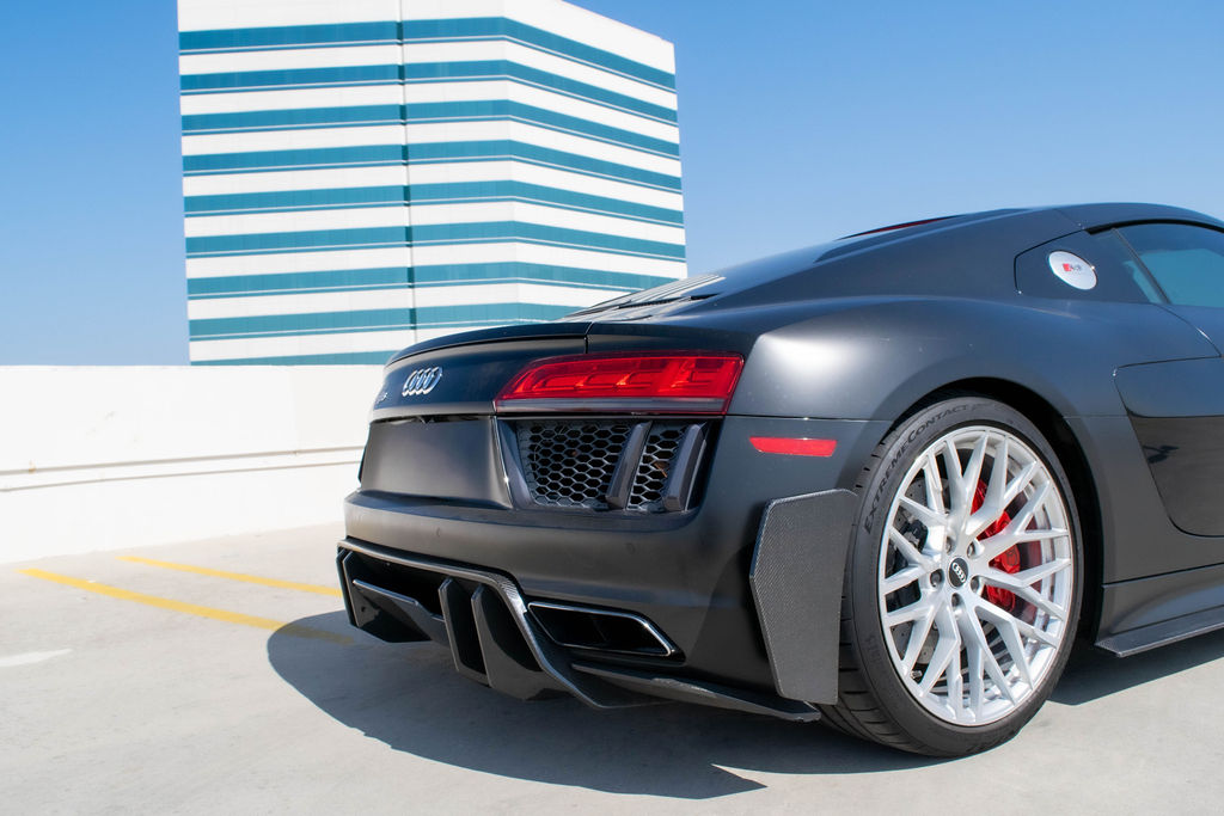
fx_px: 1004
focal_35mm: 30
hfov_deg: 62.7
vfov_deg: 44.2
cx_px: 612
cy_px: 408
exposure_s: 1/2000
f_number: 8
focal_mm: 18
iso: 400
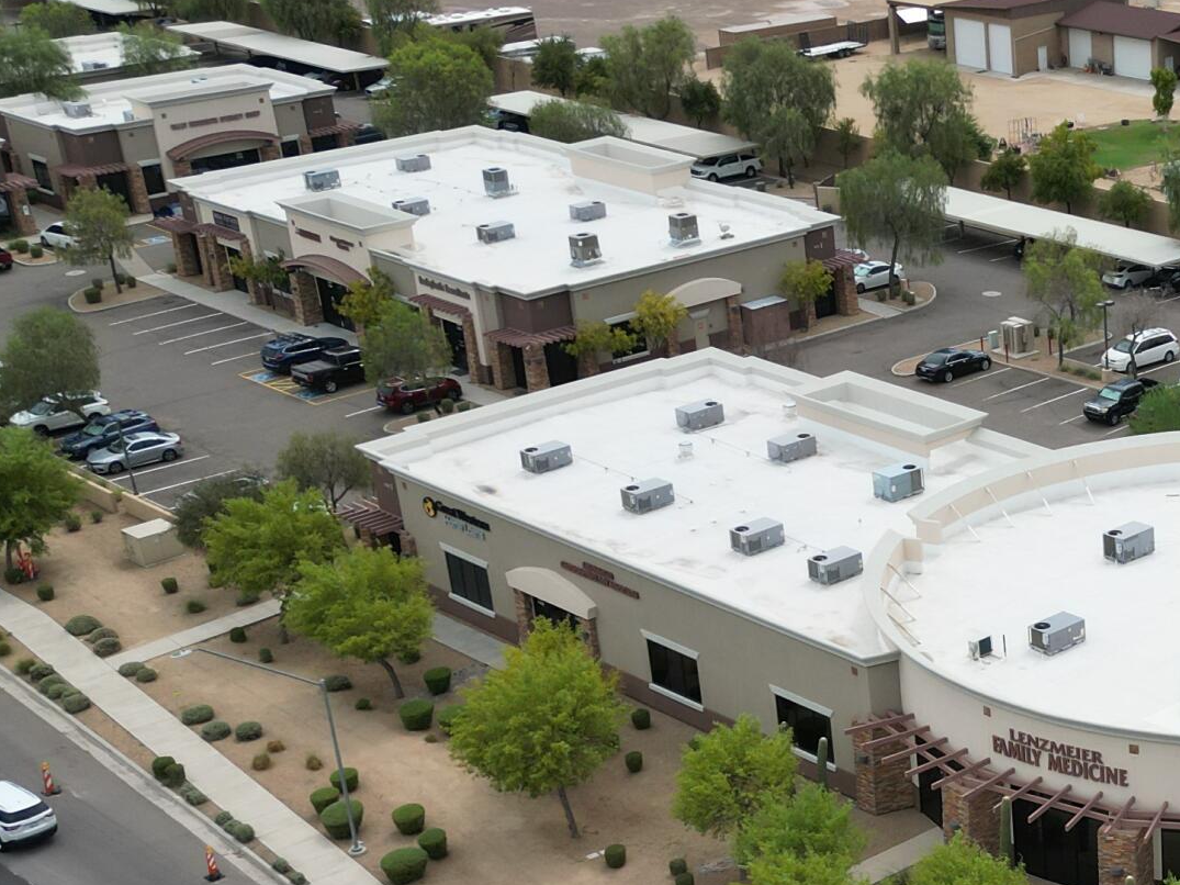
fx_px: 2284
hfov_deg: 26.8
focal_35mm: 67
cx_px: 1274
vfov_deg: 21.4
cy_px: 798
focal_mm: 6.72
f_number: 1.7
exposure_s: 1/2500
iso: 130
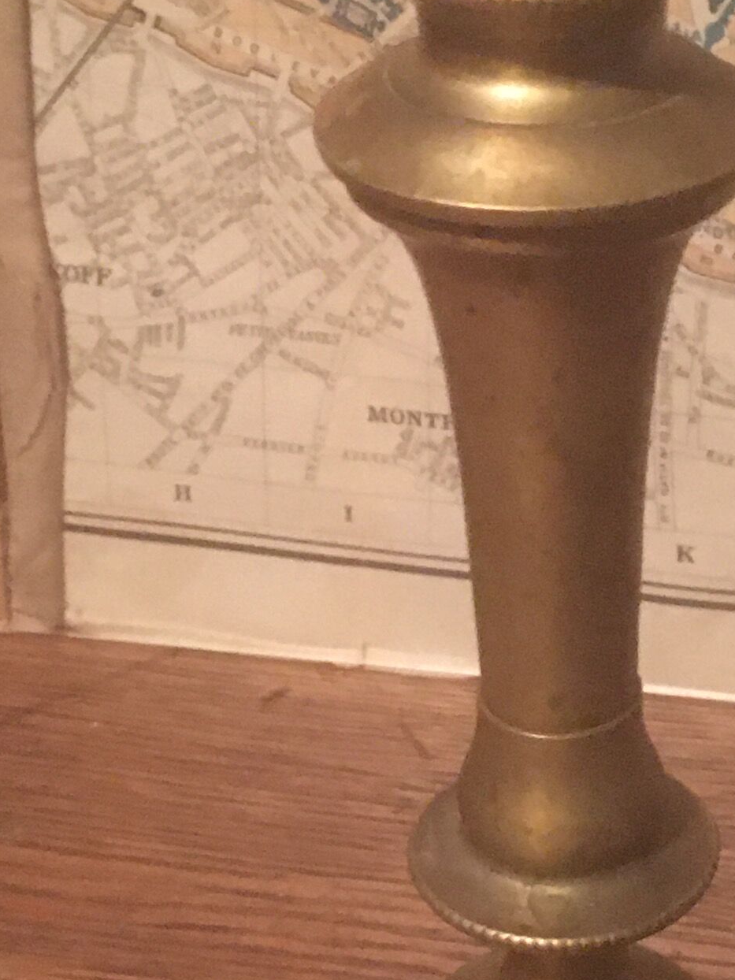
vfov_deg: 20.8
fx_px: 2661
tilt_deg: -26.9
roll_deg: +1.8
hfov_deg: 15.6
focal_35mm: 94
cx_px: 609
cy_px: 371
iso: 500
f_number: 2.2
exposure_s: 1/17
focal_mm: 4.15
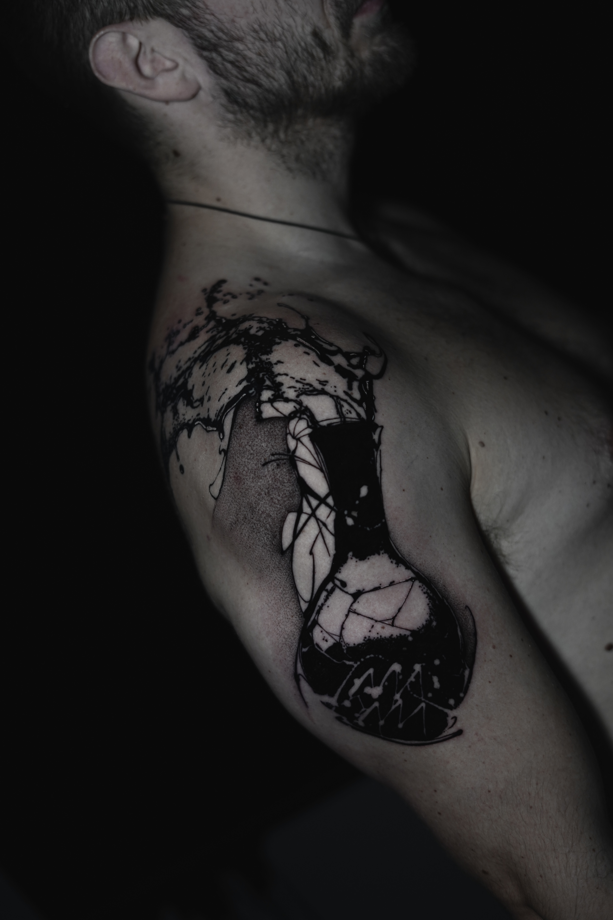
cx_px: 306
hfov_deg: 27.0
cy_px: 460
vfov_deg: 39.6
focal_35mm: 50
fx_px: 1277
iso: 400
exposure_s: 1/60
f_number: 2.5
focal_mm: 50
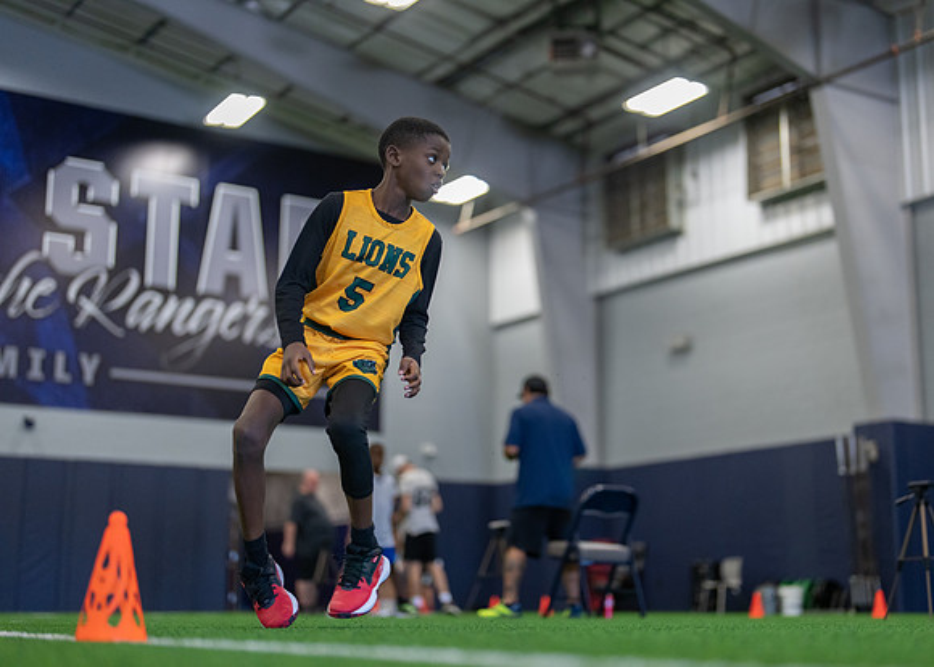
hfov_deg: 35.8
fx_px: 1443
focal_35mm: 54
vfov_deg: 26.0
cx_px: 520
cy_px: 321
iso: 1600
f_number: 1.2
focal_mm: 50
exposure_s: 1/1000
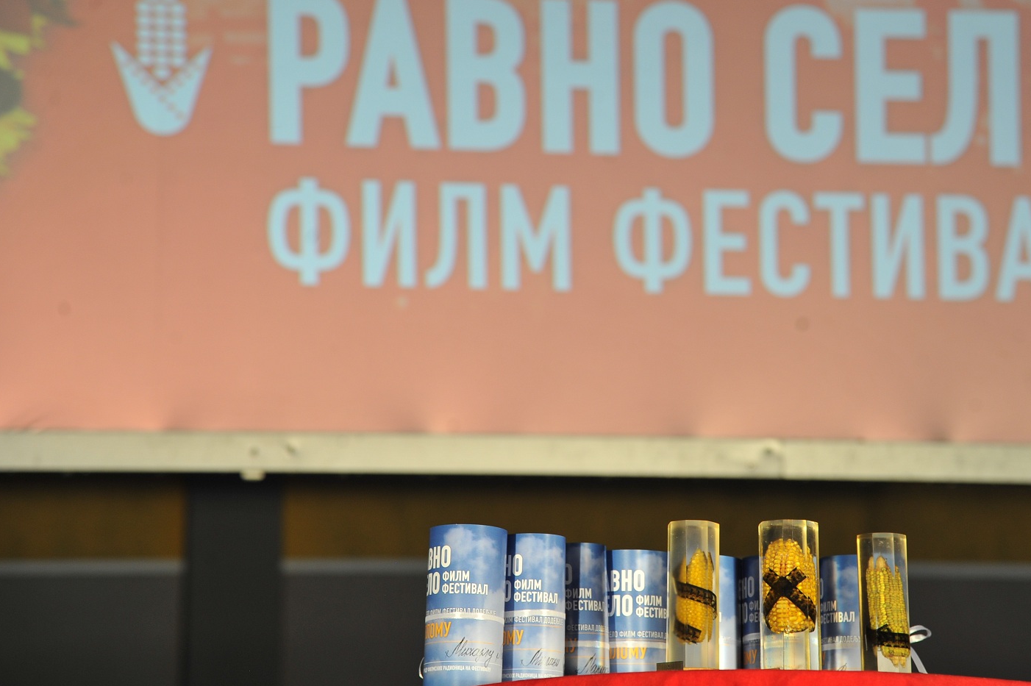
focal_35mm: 136
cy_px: 299
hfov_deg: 15.1
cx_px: 593
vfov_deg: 10.1
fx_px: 3892
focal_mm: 112
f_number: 5
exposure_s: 1/30
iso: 800
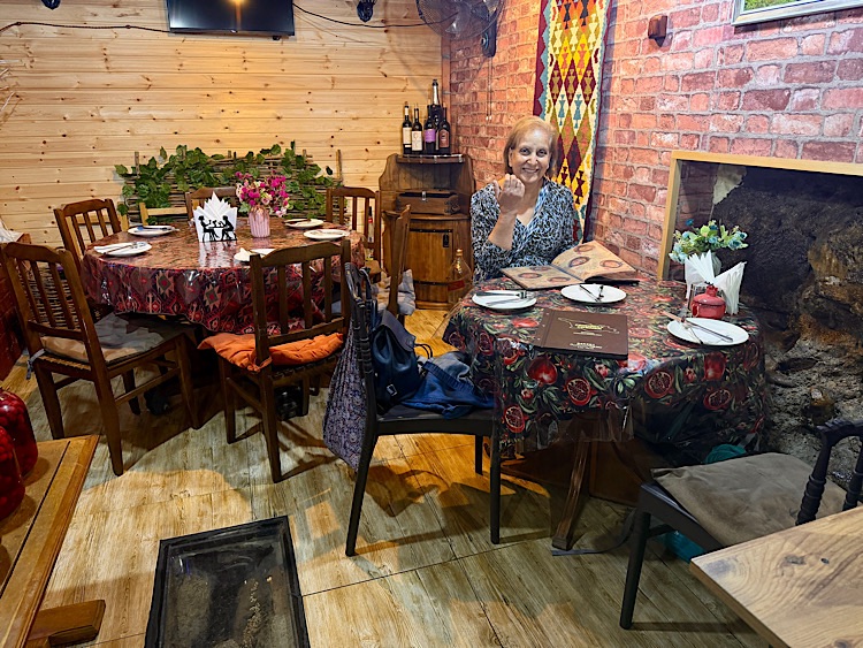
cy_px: 324
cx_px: 432
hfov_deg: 71.6
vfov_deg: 56.8
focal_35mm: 24
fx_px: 599
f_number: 1.78
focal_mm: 6.76
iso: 250
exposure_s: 1/50
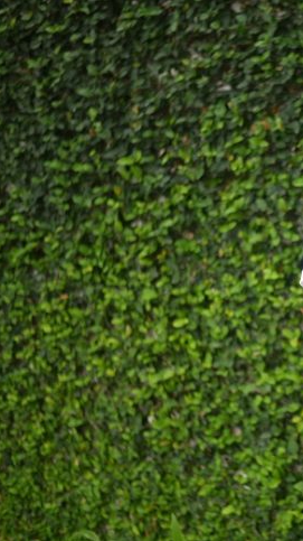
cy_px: 270
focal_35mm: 79
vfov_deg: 26.9
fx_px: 1131
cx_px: 350
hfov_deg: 14.8
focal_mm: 50
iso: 100
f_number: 2
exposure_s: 1/320
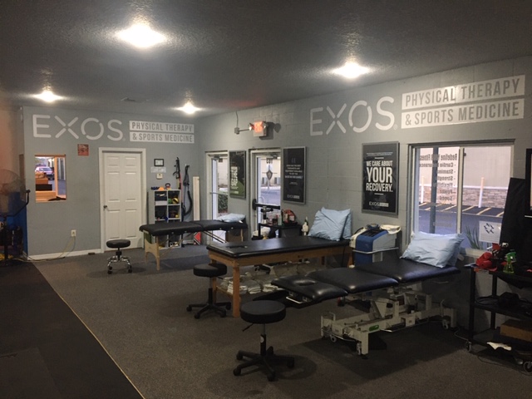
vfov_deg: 48.2
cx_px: 266
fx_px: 446
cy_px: 200
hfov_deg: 61.7
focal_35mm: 29
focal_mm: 4.15
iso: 160
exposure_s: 1/30
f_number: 2.2
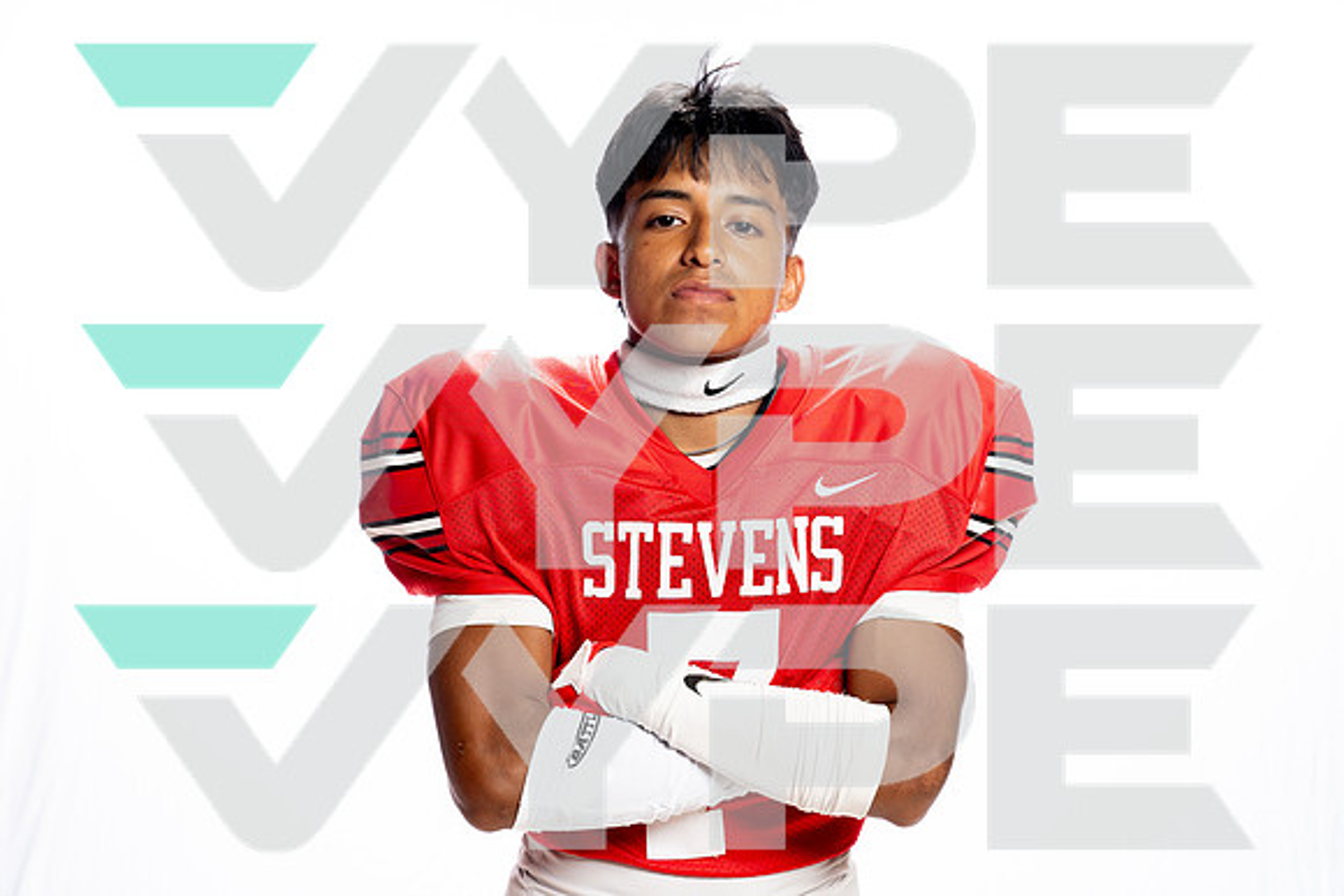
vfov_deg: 20.6
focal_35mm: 66
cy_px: 448
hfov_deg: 30.5
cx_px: 672
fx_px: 2464
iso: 800
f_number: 8
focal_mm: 66
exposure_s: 1/250
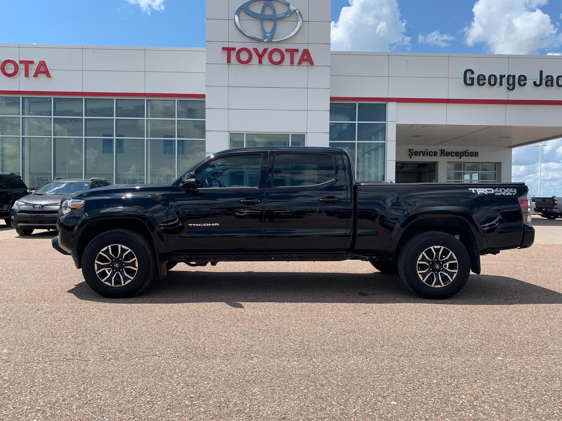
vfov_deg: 53.1
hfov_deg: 67.3
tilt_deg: -1.9
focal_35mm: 26
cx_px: 281
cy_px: 210
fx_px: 422
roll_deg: -0.9
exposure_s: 1/1992
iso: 25
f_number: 1.8
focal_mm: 4.25
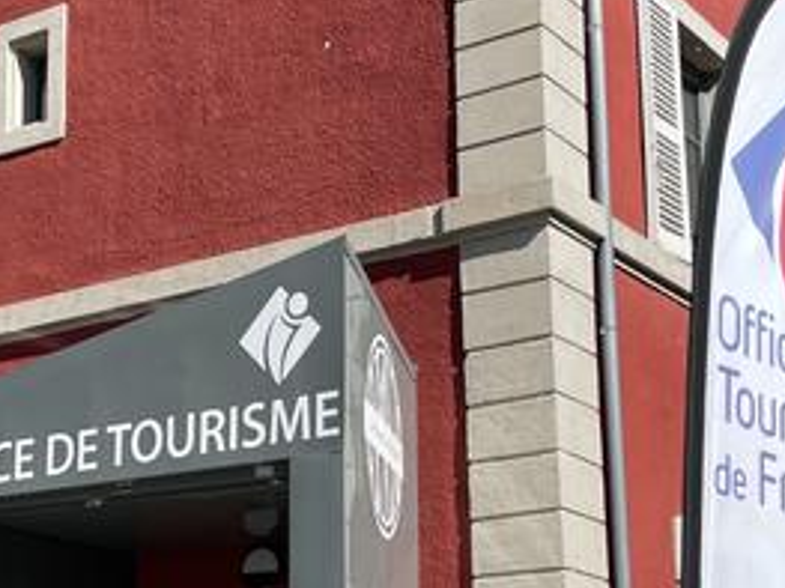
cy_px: 442
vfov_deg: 18.5
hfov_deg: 24.4
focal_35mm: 79
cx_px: 179
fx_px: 1791
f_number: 1.6
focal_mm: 4.2
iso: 32
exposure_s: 1/3509
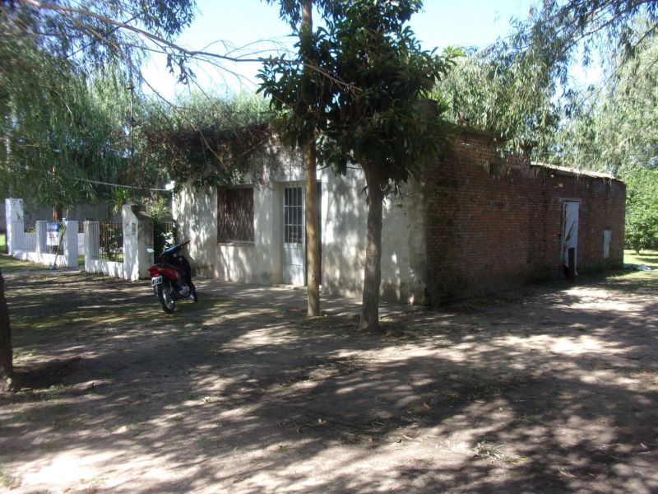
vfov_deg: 49.7
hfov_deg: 63.4
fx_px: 532
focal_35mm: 28
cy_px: 247
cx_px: 329
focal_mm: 5.1
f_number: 3.9
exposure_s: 1/140
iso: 80
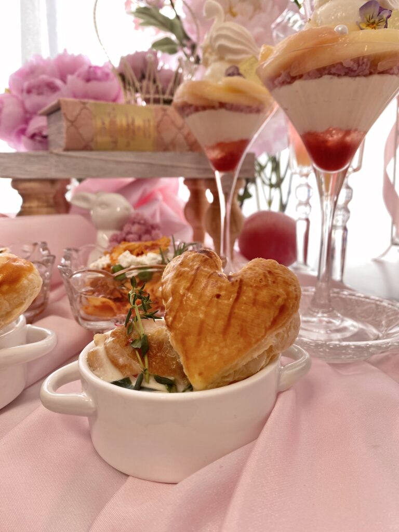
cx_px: 200
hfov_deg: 53.1
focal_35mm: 26
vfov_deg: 67.3
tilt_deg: -12.1
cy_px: 266
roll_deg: +1.4
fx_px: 400
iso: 32
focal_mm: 4.25
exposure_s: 1/121
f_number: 1.8
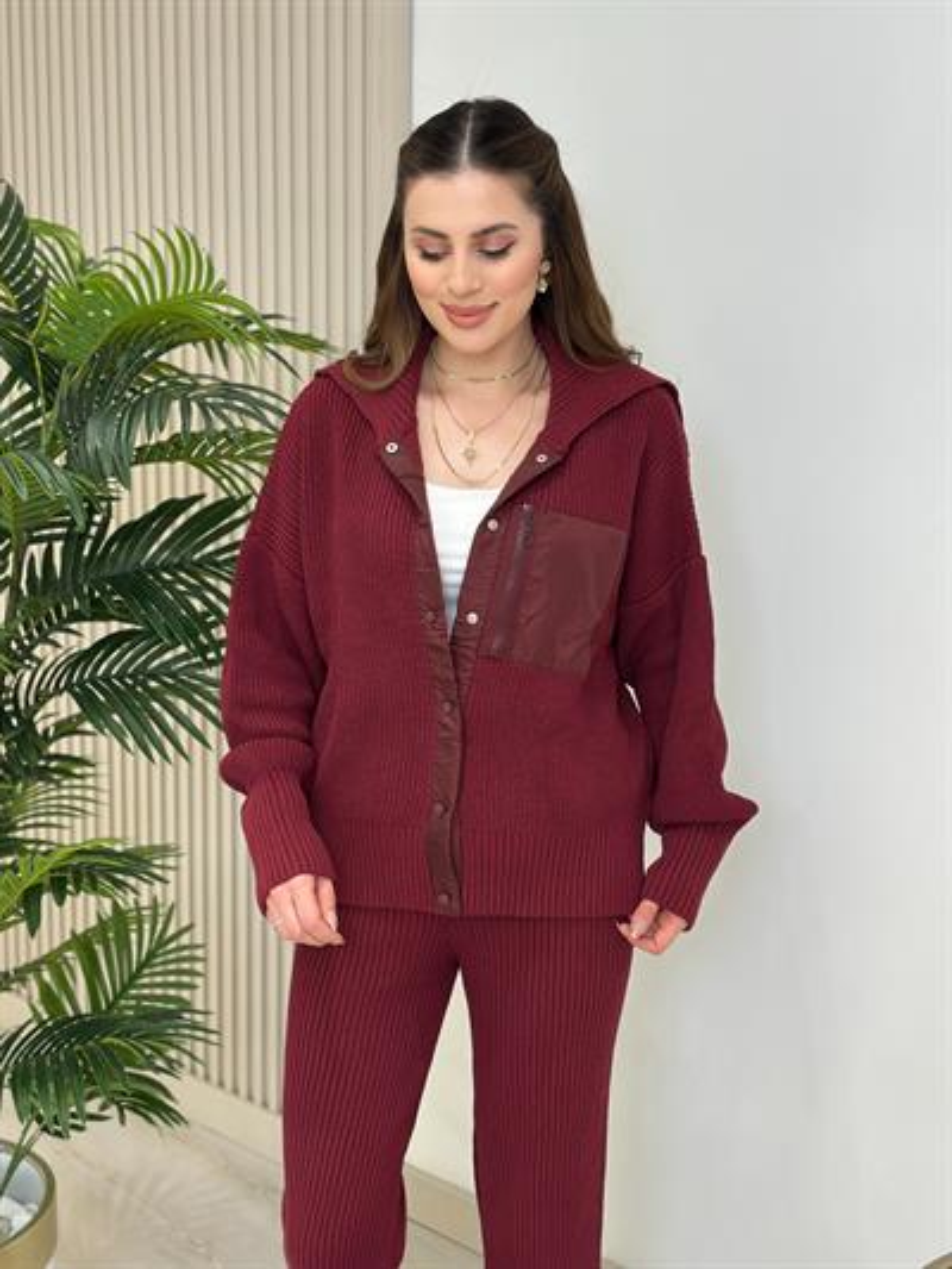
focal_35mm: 48
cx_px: 476
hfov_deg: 30.3
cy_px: 634
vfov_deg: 39.6
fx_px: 1759
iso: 80
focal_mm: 6.86
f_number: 1.78
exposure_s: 1/141
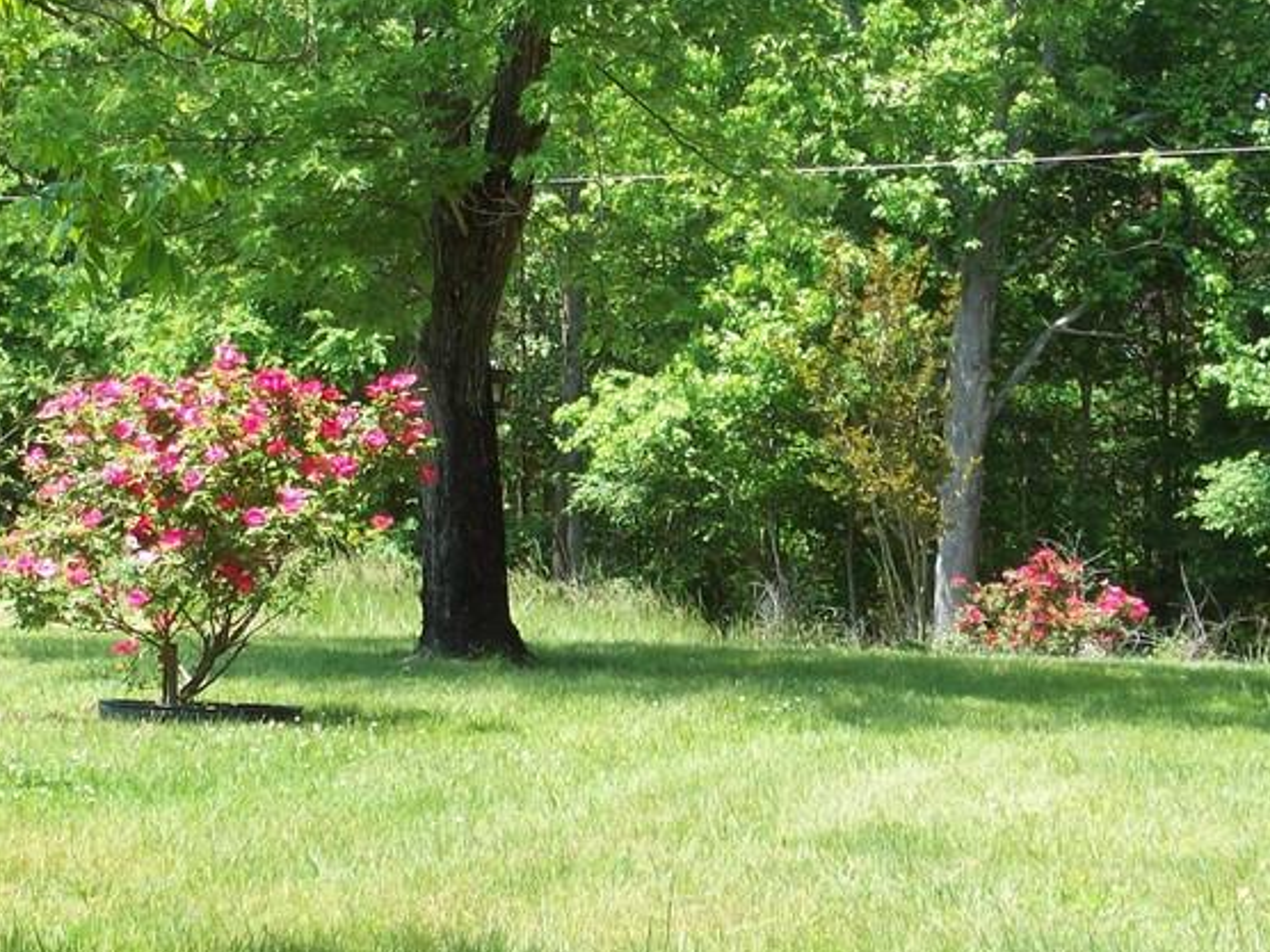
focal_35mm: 129
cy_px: 420
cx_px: 870
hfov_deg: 15.2
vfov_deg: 11.5
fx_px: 4733
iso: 80
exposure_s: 1/272
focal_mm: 11.6
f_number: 3.8
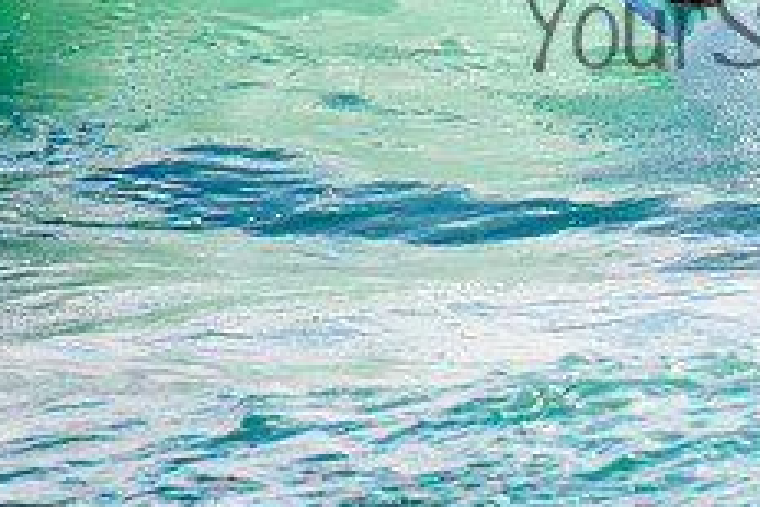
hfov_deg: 1.4
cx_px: 859
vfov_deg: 0.9
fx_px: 31749
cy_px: -8
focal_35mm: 1504
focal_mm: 400
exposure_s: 1/2000
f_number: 5.6
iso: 250
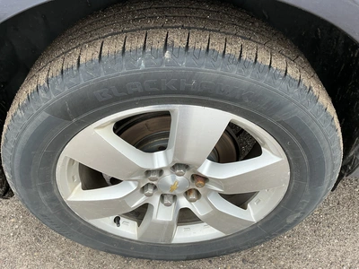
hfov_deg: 63.4
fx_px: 290
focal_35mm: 28
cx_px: 180
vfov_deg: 49.7
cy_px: 134
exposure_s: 1/415
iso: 25
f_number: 1.8
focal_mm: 3
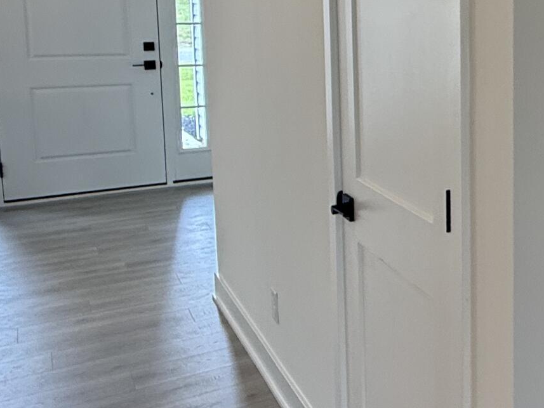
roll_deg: -3.4
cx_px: 715
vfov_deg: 29.1
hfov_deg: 30.3
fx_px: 770
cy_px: 91
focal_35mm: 49
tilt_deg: -5.9
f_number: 2.2
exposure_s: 1/120
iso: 125
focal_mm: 2.22
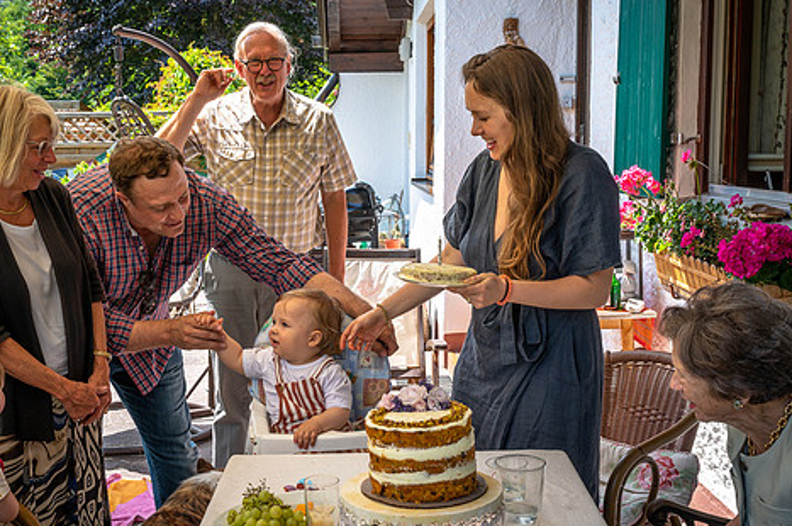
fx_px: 1011
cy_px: 260
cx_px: 319
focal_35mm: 46
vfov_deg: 29.2
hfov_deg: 42.6
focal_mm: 37
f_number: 9
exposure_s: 1/320
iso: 250
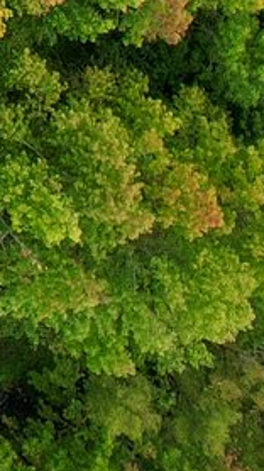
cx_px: -1044
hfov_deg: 5.5
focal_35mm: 170
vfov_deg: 10.8
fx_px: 2119
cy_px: -667
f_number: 2.8
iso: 100
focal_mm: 8.4
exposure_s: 1/500
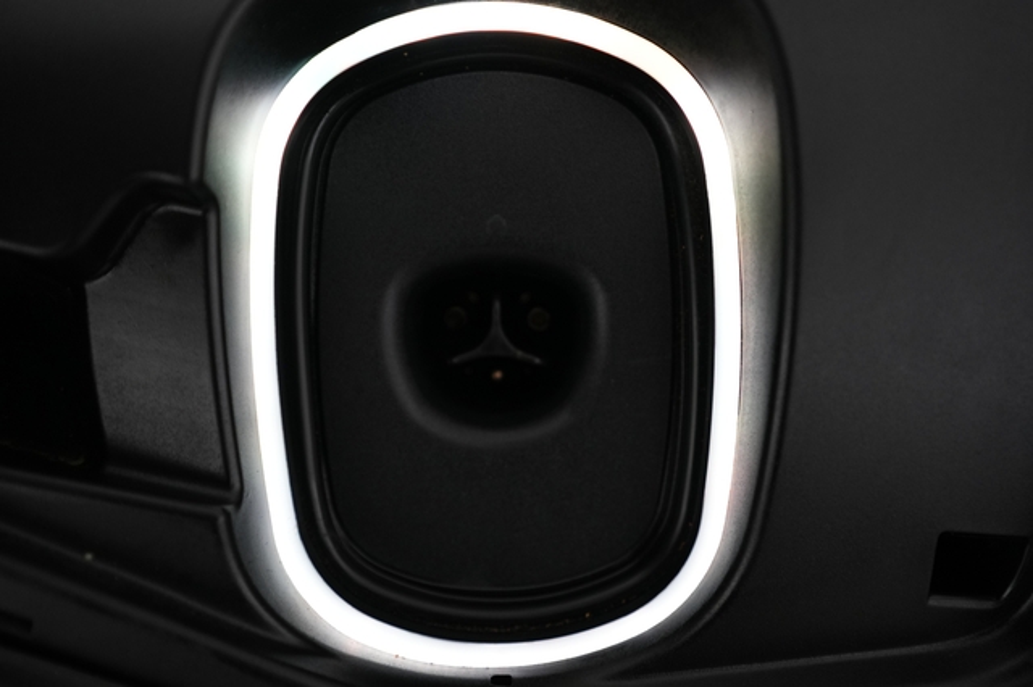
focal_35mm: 28
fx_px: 803
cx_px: 516
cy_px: 344
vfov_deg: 46.4
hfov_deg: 65.5
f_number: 3.2
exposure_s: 1/60
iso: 1600
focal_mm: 28
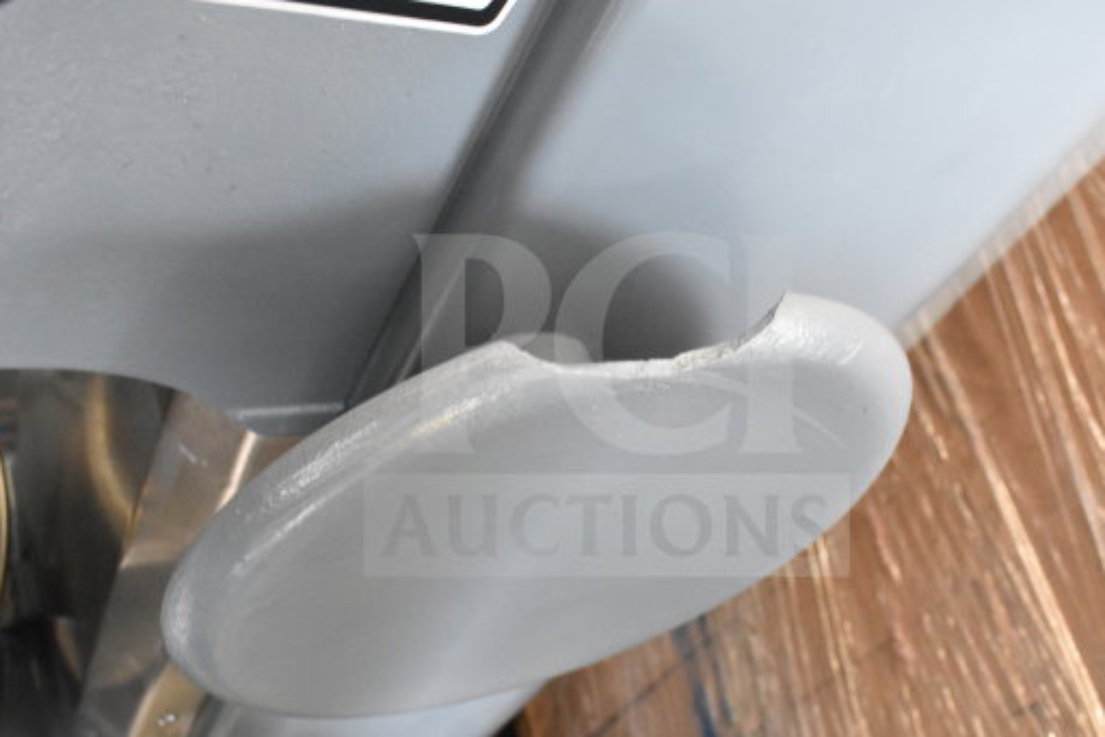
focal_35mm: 38
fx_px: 1154
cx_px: 605
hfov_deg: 51.1
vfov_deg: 35.4
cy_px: 405
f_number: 5.6
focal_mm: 21
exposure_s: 1/125
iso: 6400
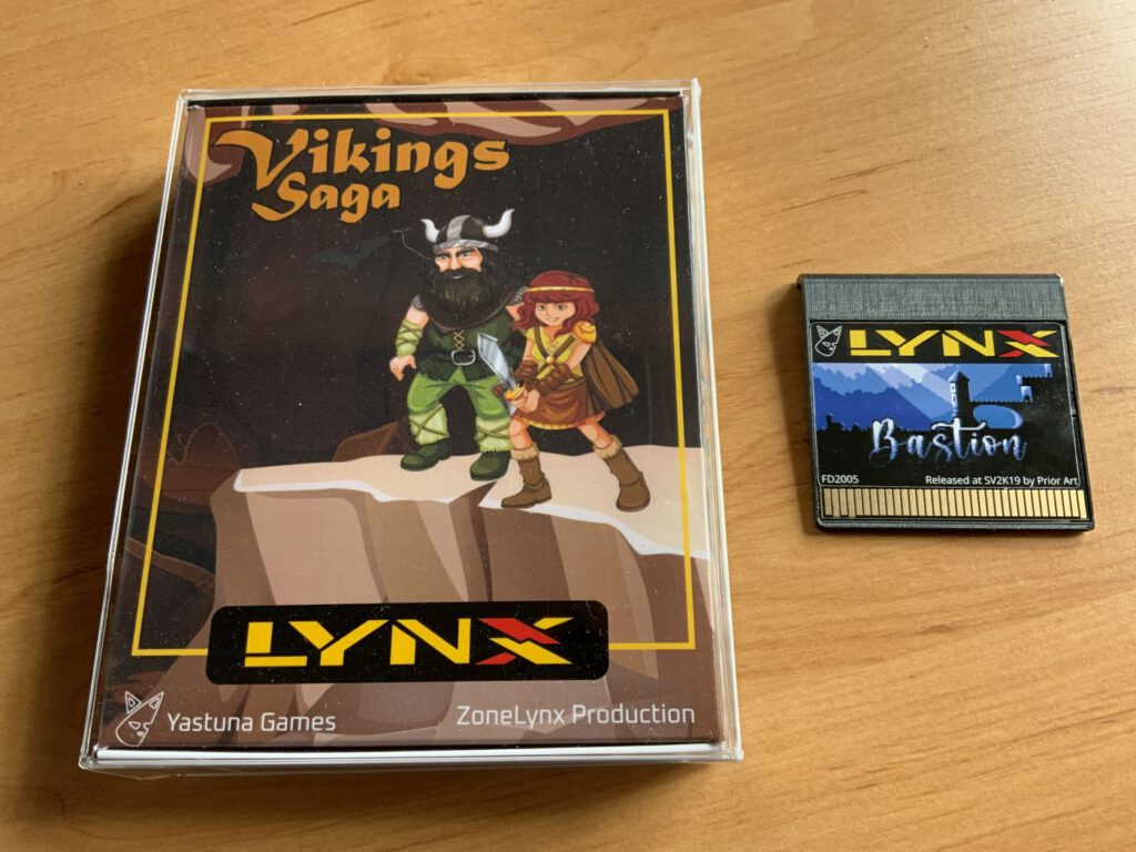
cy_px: 426
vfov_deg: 48.2
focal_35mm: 29
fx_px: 952
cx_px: 568
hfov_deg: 61.7
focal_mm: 3
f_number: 1.8
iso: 64
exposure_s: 1/122
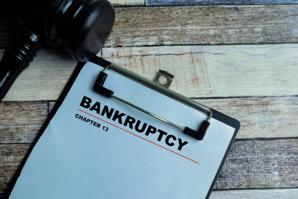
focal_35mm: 44
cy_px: 100
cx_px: 149
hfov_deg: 45.0
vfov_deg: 30.8
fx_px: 360
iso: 800
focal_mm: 29
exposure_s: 1/125
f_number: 7.1
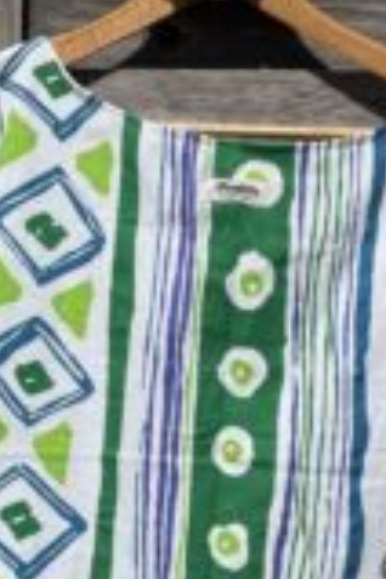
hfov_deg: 20.0
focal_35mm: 68
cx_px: 248
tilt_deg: -4.6
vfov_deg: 29.6
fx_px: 1094
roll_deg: -0.6
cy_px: 331
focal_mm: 5.1
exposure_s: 1/11905
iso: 50
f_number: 1.6
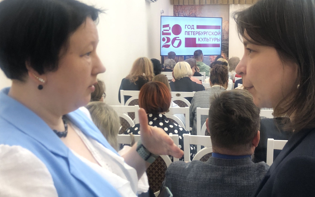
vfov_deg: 41.8
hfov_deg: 62.9
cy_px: 104
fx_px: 258
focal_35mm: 30
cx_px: 158
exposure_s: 1/100
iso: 64
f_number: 1.8
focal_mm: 4
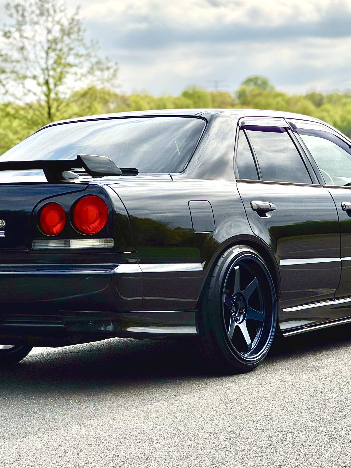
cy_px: 237
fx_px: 1595
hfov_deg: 12.6
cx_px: 167
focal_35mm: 118
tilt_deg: -2.4
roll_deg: +2.5
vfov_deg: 16.7
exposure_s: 1/774
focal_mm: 9
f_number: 2.8
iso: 25
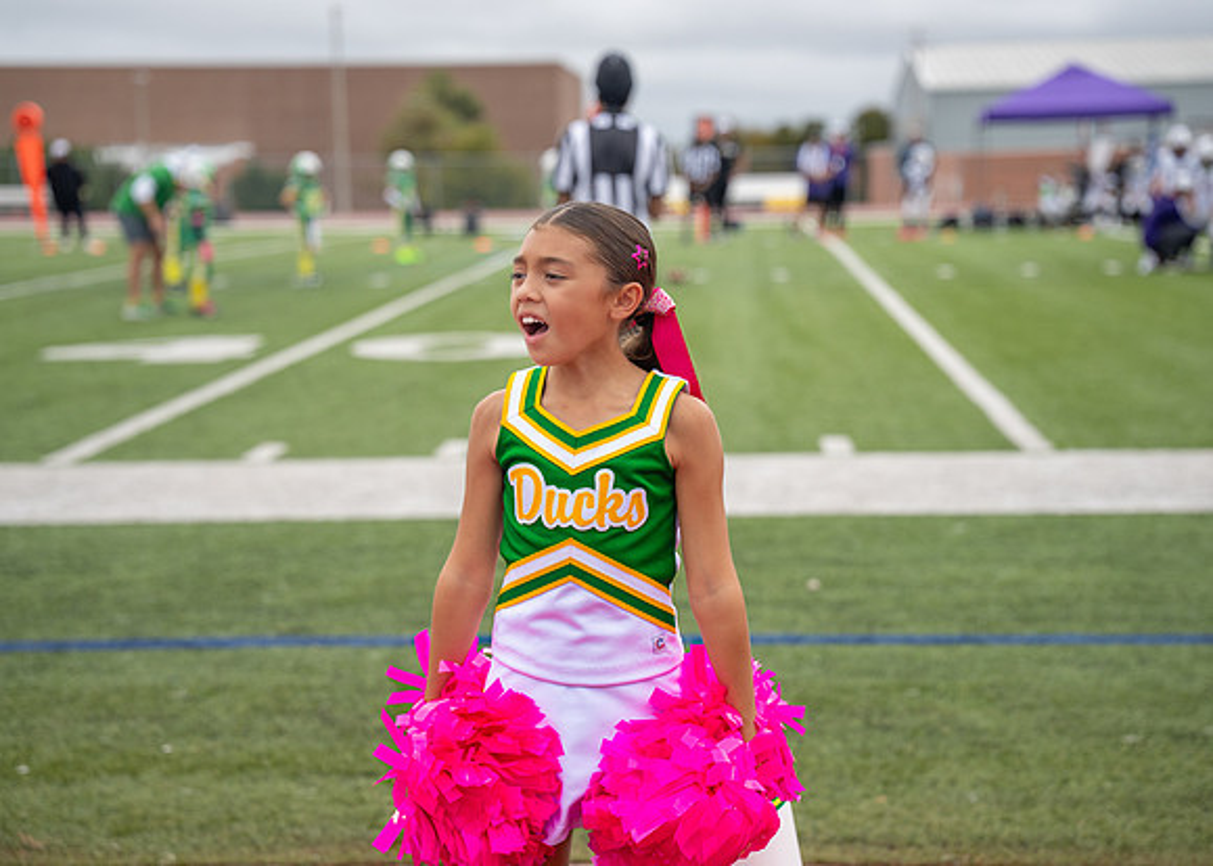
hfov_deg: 25.1
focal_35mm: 79
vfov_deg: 18.1
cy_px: 434
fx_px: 2722
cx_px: 592
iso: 320
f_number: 2.8
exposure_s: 1/1600
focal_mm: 70
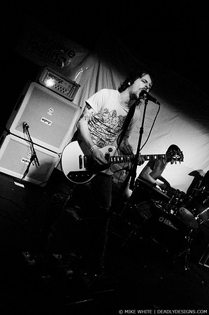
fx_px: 262
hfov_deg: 43.5
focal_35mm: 30
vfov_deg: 62.0
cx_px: 104
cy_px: 158
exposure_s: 1/40
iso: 1600
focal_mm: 20
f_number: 2.8
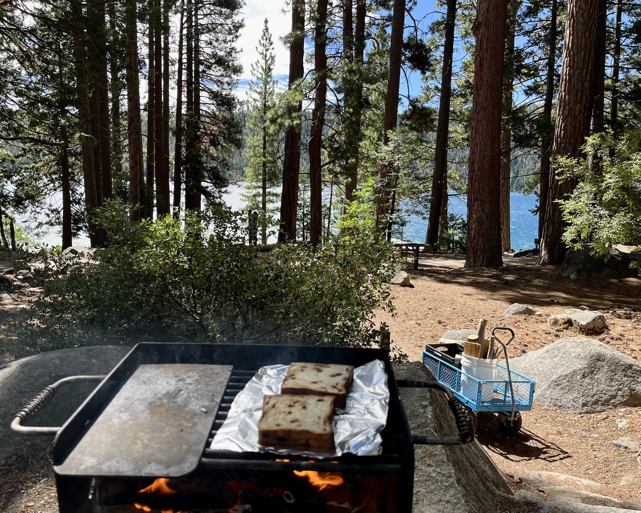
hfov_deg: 62.1
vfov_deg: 51.5
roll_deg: -3.1
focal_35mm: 28
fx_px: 531
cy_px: 257
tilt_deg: -8.2
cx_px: 289
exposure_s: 1/804
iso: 50
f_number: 1.6
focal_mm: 5.1
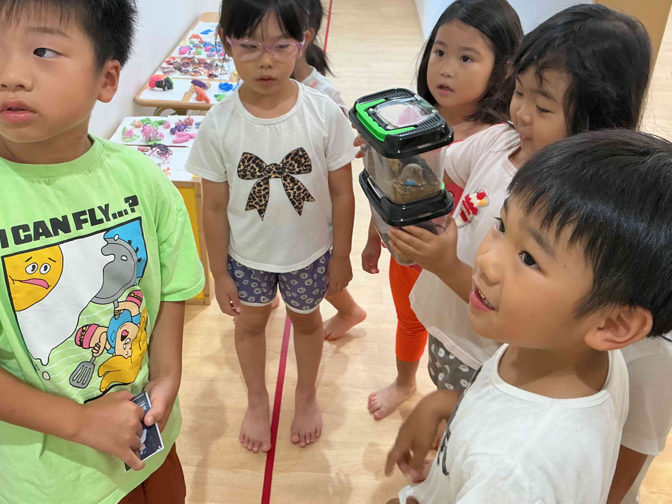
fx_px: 660
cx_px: 323
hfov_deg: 53.9
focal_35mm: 34
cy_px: 210
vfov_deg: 41.7
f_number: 1.8
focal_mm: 3
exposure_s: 1/60
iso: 64
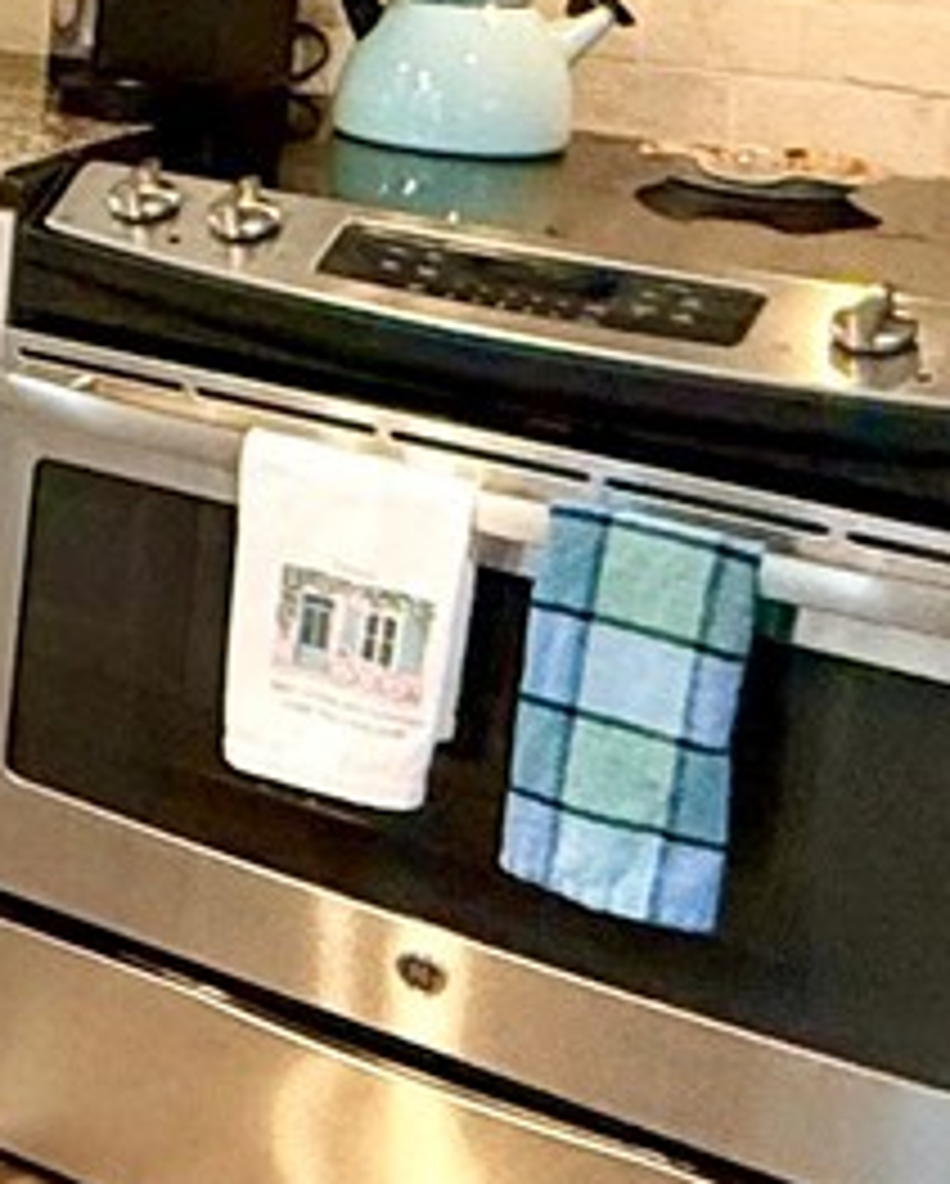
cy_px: 41
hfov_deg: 13.1
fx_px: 2912
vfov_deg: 22.2
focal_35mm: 83
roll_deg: +0.4
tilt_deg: -9.0
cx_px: -1423
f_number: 2.2
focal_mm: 2.22
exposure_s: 1/120
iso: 320
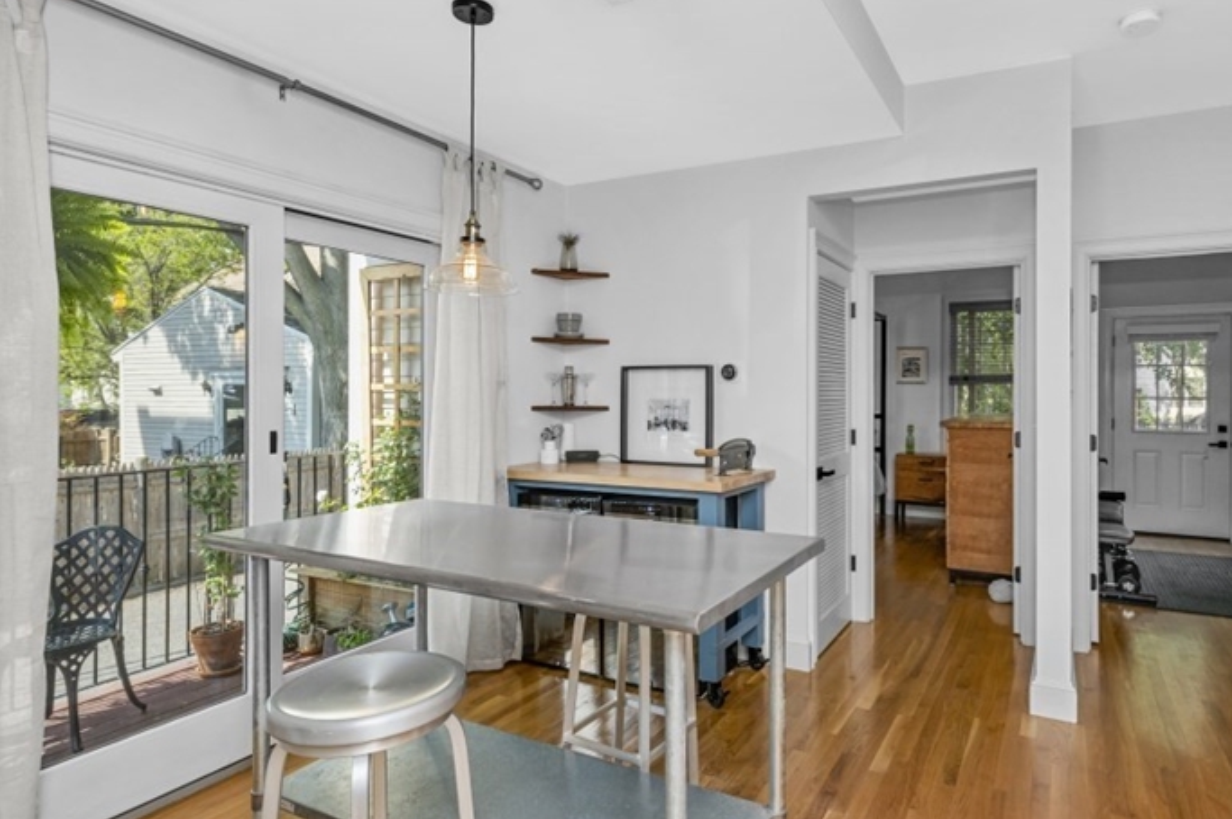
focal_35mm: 21
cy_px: 385
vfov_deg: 59.4
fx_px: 718
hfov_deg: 80.9
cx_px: 693
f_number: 5.6
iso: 200
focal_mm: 14
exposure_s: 1/160
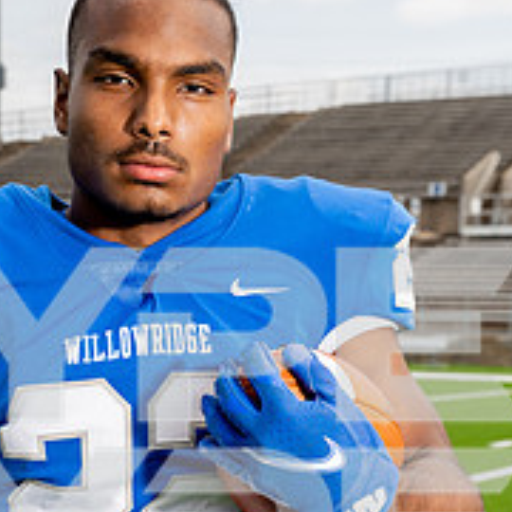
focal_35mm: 102
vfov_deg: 16.6
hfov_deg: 16.9
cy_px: 538
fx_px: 1707
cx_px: 111
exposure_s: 1/250
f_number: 7.1
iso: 100
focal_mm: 48
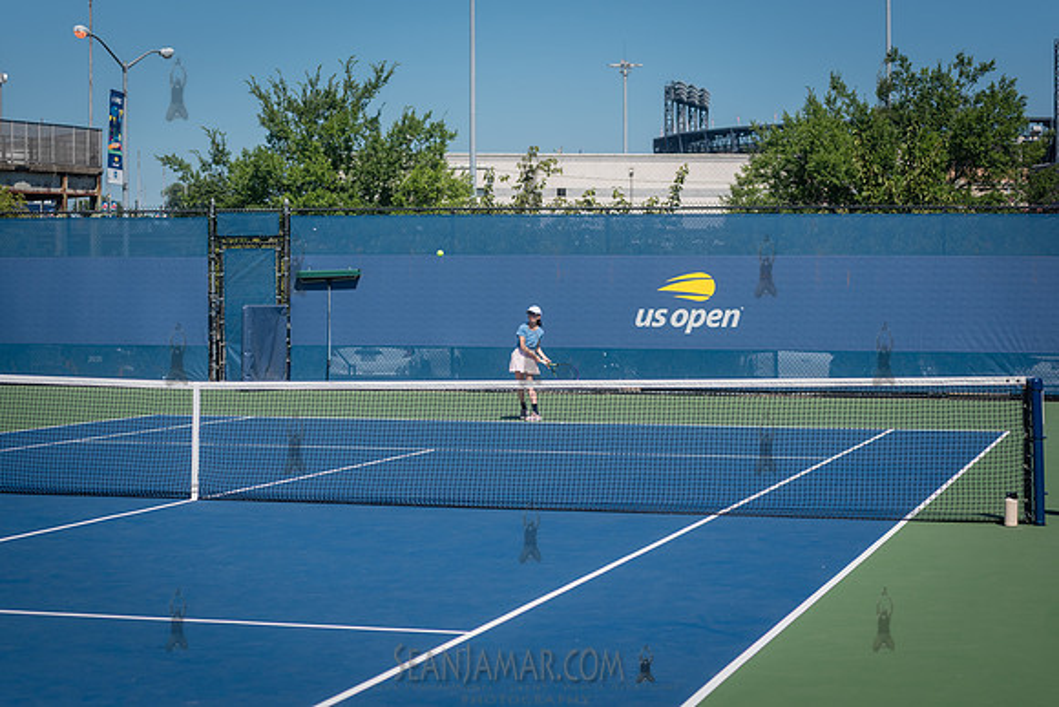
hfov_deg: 25.1
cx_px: 530
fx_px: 2375
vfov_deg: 16.9
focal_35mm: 81
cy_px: 354
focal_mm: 80
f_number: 4
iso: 200
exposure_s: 1/2500
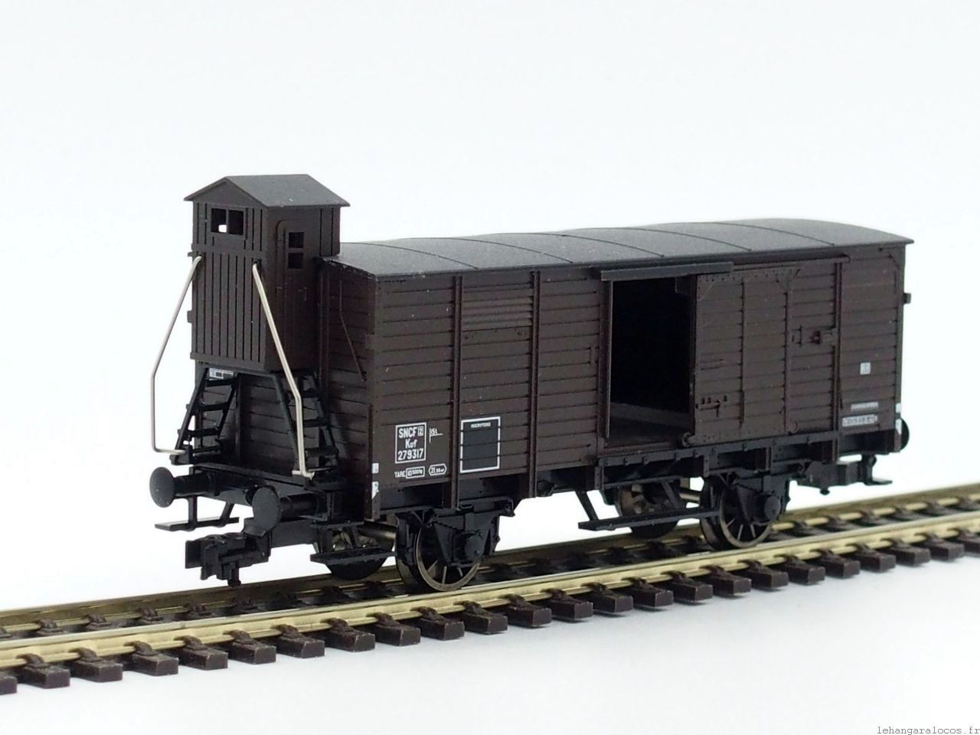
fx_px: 1416
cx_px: 490
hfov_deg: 38.2
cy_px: 368
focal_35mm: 50
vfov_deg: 29.1
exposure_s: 1/640
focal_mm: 10.8
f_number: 3.5
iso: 320
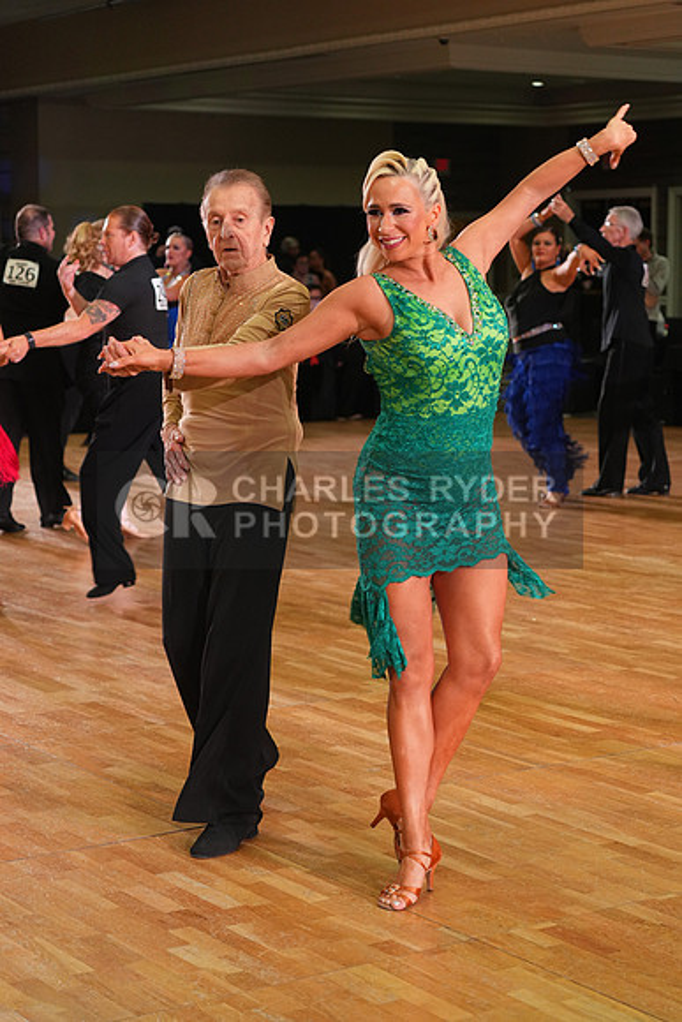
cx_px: 341
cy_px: 511
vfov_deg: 28.8
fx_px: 1988
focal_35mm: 70
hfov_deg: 19.5
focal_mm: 70
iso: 1600
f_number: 4
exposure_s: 1/200
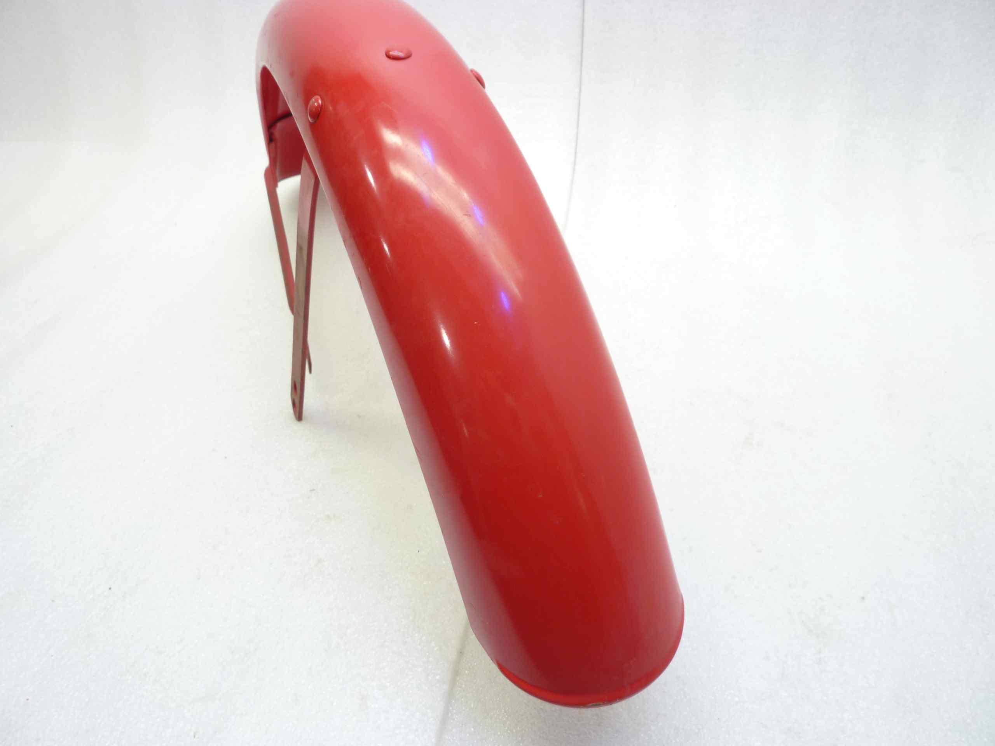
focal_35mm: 25
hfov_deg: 69.4
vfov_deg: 54.9
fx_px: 719
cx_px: 498
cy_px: 373
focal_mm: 4.1
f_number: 3.3
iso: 80
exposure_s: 1/10
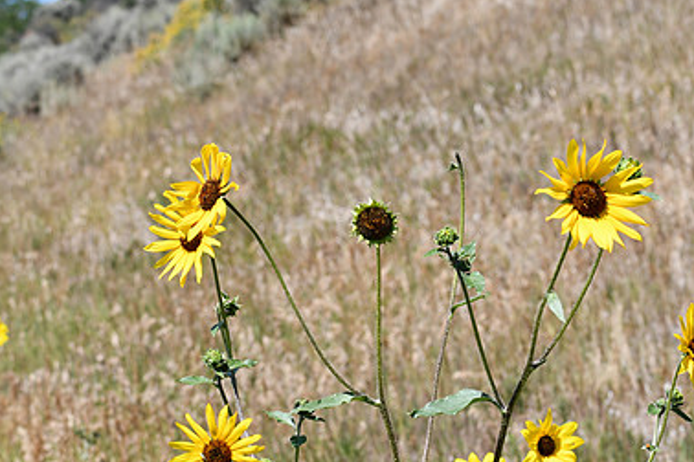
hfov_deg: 12.7
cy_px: 335
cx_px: 252
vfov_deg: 8.5
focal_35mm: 161
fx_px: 3103
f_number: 8
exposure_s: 1/250
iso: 100
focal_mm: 70
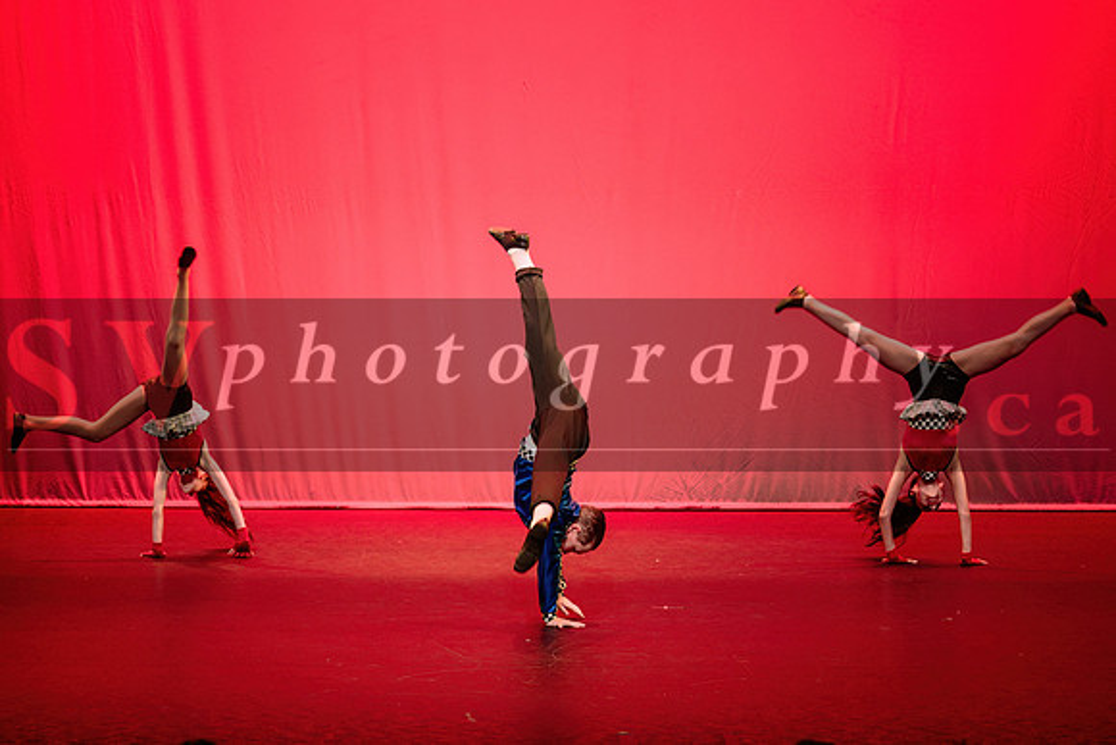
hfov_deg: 15.8
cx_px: 571
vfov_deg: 10.6
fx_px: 4031
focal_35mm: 130
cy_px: 402
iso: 1250
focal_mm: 112
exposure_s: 1/320
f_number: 2.8
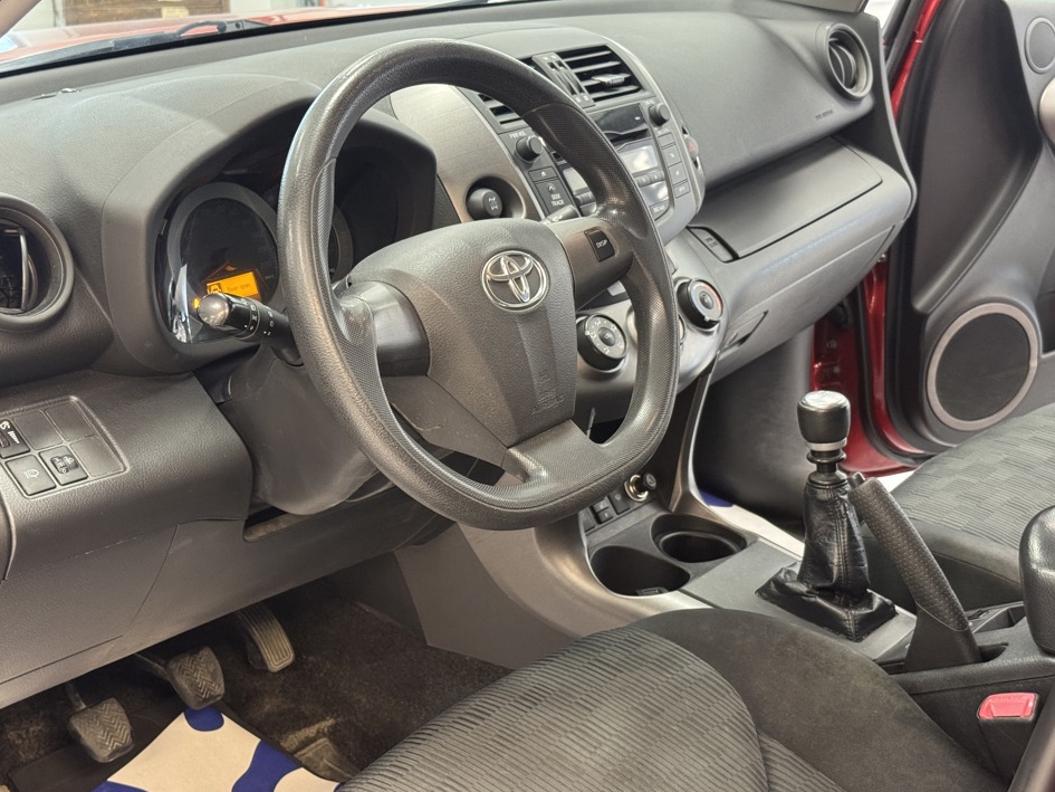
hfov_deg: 36.8
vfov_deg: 28.0
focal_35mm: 52
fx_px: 1585
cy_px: 427
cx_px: 519
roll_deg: +0.0
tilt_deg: -21.7
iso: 400
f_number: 1.78
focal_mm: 6.76
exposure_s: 1/40
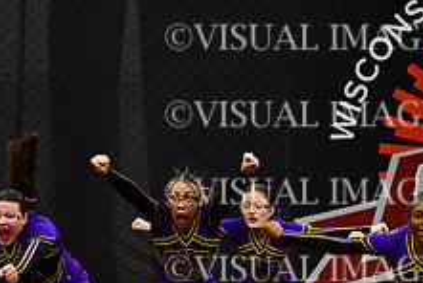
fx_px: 3236
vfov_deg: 5.0
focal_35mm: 275
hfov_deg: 7.4
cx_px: 442
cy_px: 307
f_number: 4
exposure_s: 1/500
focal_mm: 70
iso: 4000
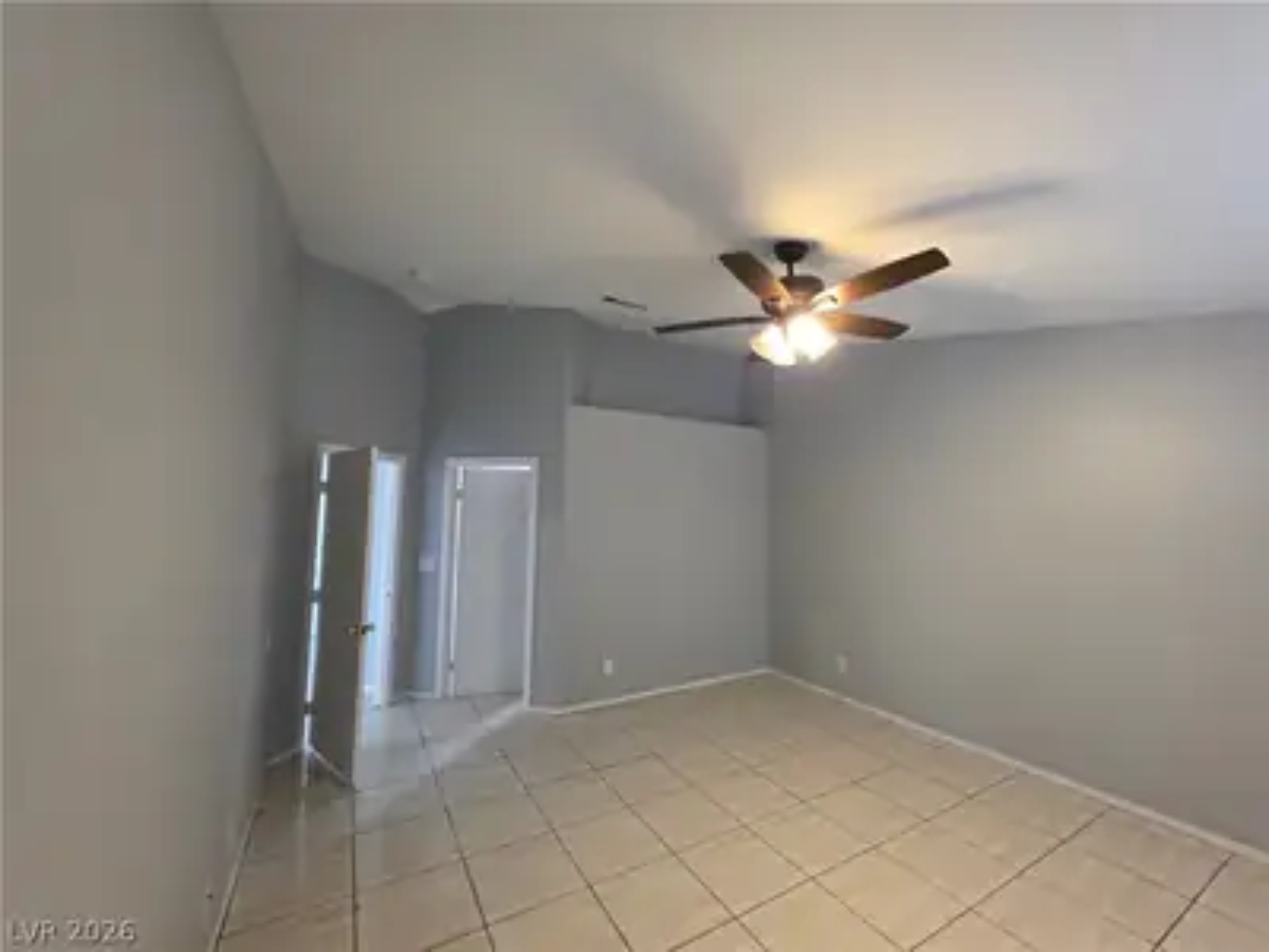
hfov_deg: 106.2
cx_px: 634
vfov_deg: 89.9
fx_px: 477
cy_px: 476
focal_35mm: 13
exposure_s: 1/60
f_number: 1.9
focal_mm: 2.2
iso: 400
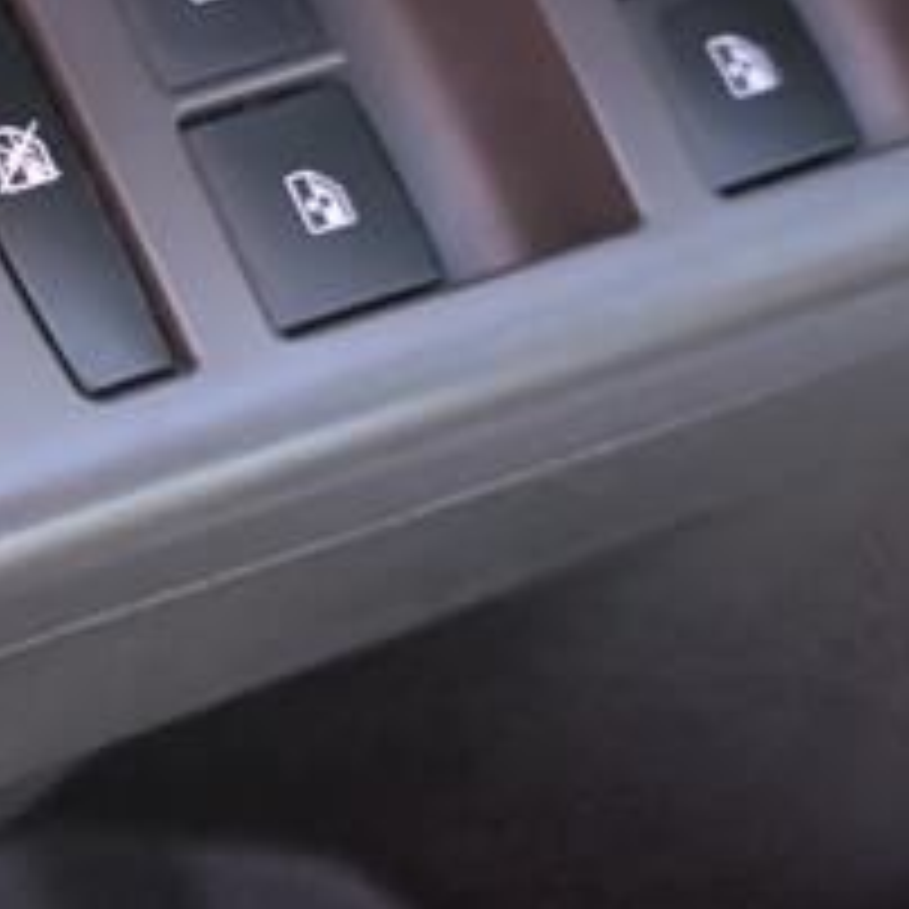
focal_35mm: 134
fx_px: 3981
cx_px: -452
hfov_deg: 12.4
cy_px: 207
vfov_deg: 13.0
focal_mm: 6.9
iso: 1286
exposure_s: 1/999
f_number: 1.68
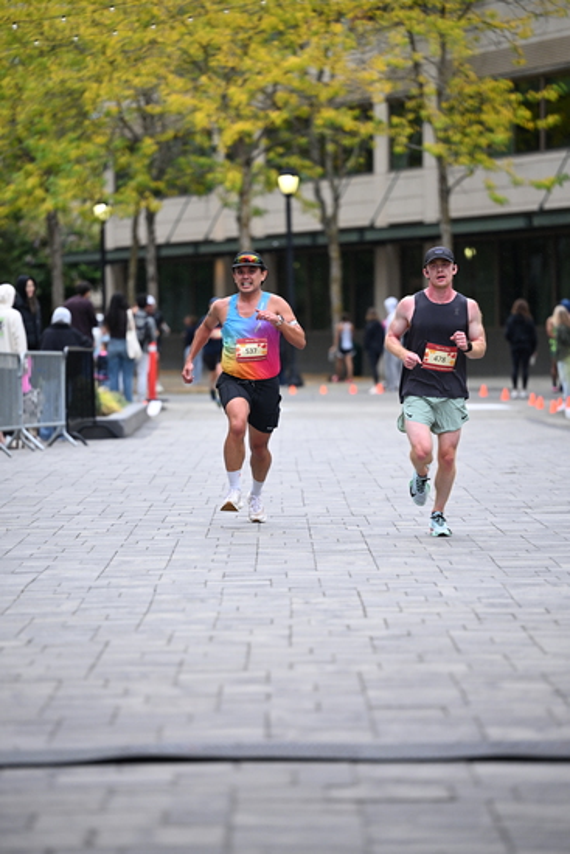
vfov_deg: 13.7
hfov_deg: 9.2
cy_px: 427
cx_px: 285
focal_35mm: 150
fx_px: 3560
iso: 1250
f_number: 2.8
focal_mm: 150
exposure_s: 1/2500
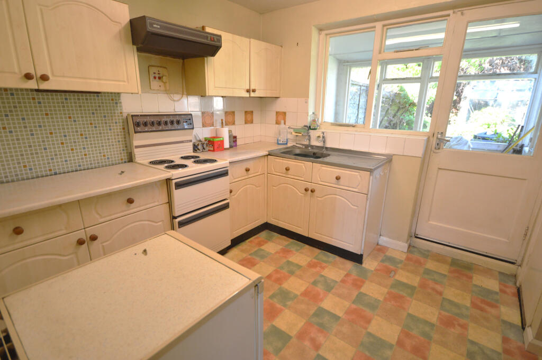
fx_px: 259
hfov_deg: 92.5
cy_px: 180
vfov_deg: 69.6
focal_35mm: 17
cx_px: 271
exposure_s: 1/60
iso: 560
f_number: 4.2
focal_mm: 11.5
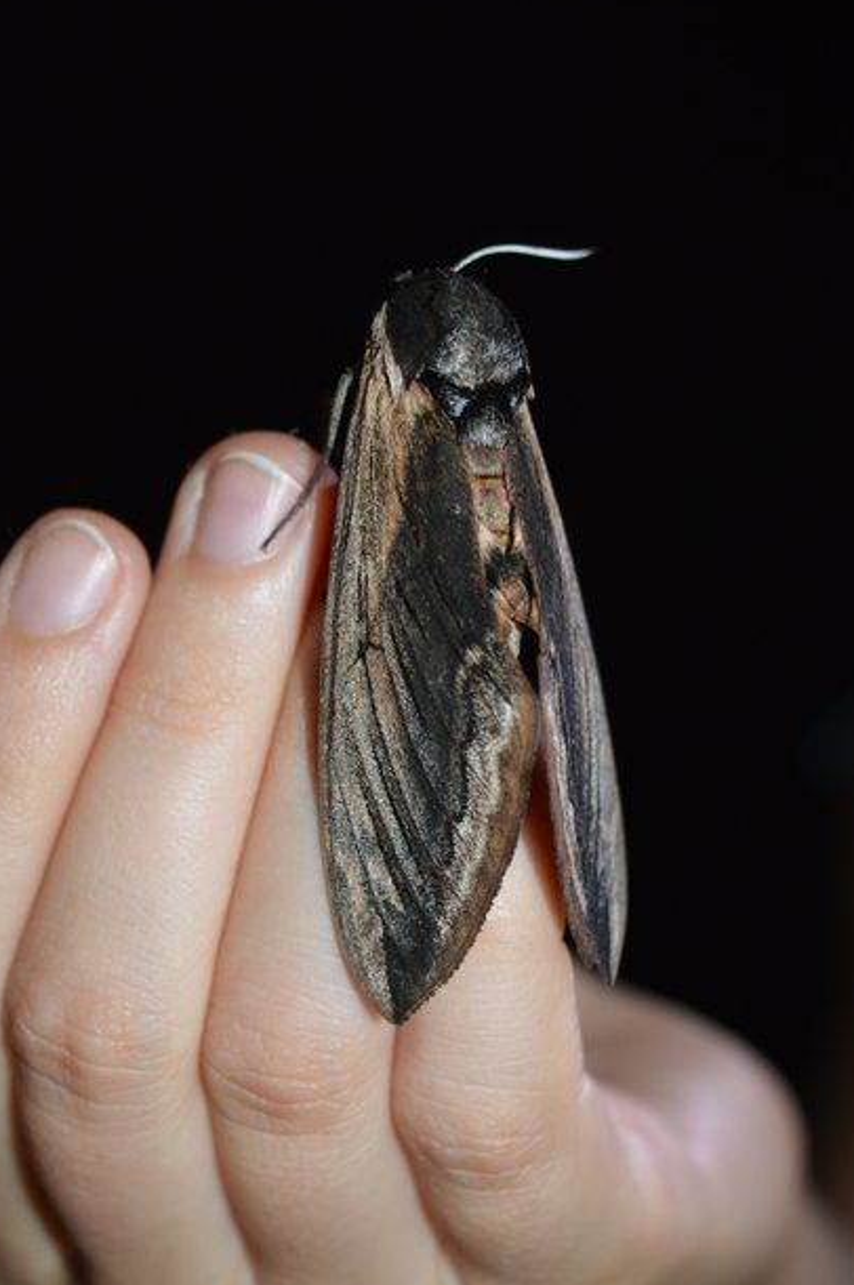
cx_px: 424
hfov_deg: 20.6
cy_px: 646
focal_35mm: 66
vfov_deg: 30.5
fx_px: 2354
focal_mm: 42
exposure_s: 1/60
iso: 1000
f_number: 5
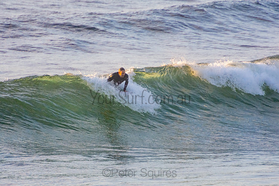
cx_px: 140
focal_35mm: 621
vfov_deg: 2.2
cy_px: 93
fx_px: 4816
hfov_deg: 3.3
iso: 800
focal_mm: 400
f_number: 5.6
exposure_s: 1/1250
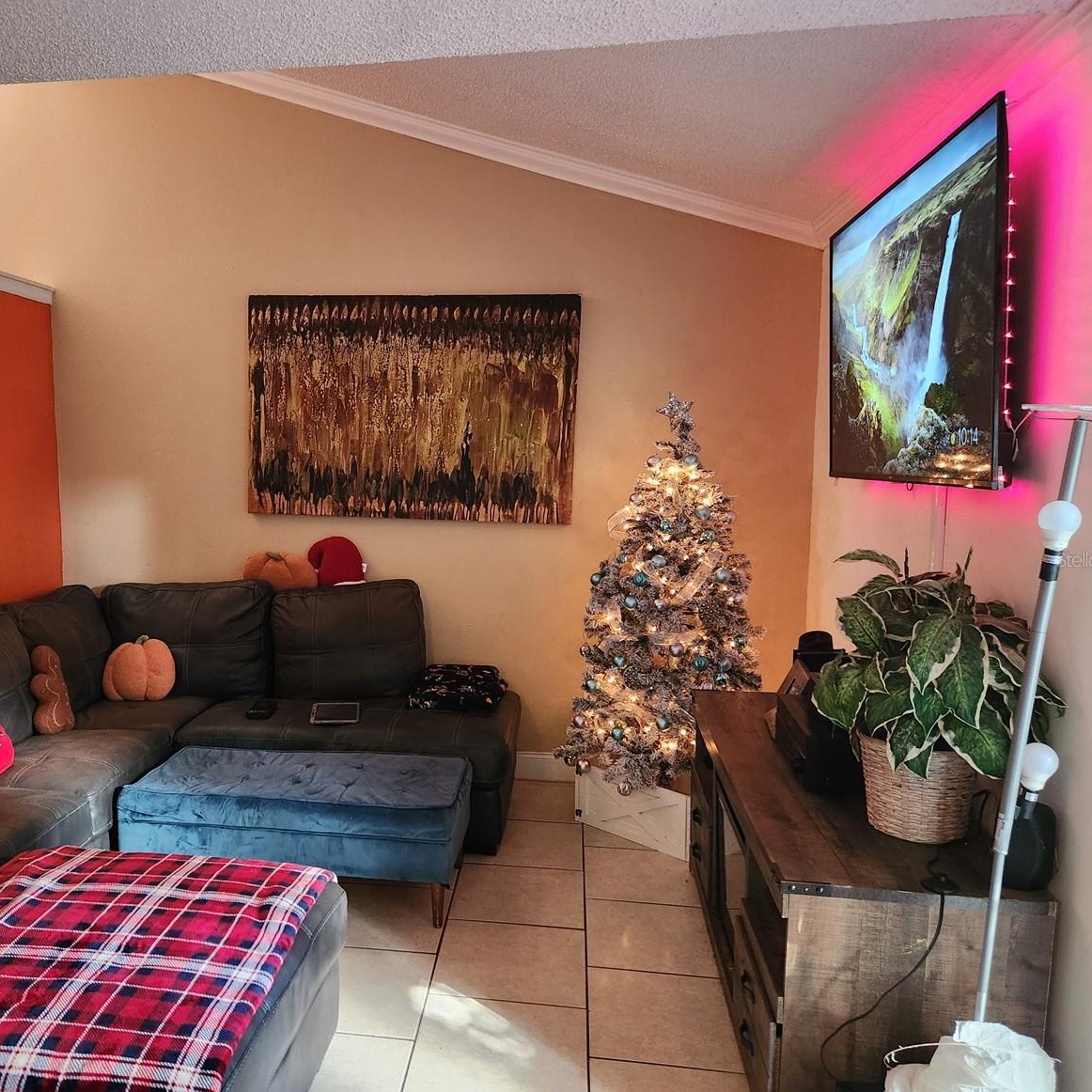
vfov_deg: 57.3
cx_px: 393
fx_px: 999
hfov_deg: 56.4
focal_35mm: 28
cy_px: 559
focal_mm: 5.4
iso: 800
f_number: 1.8
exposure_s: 1/60
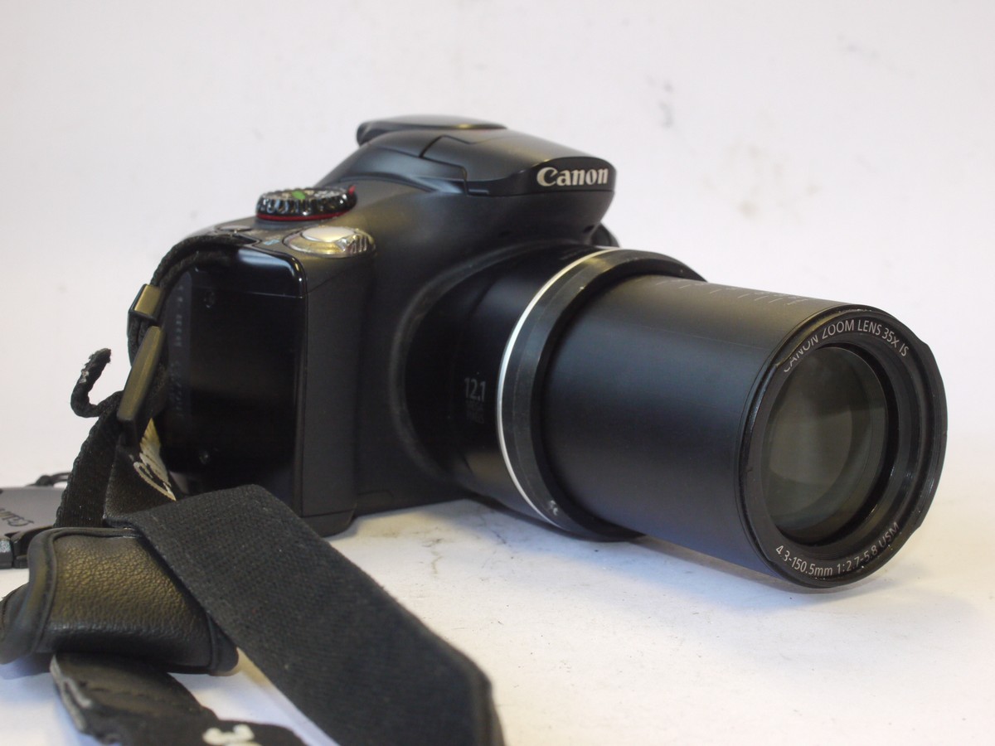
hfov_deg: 32.2
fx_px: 1725
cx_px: 498
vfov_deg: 24.4
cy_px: 373
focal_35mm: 60
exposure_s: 1/40
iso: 800
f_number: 9
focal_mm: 30
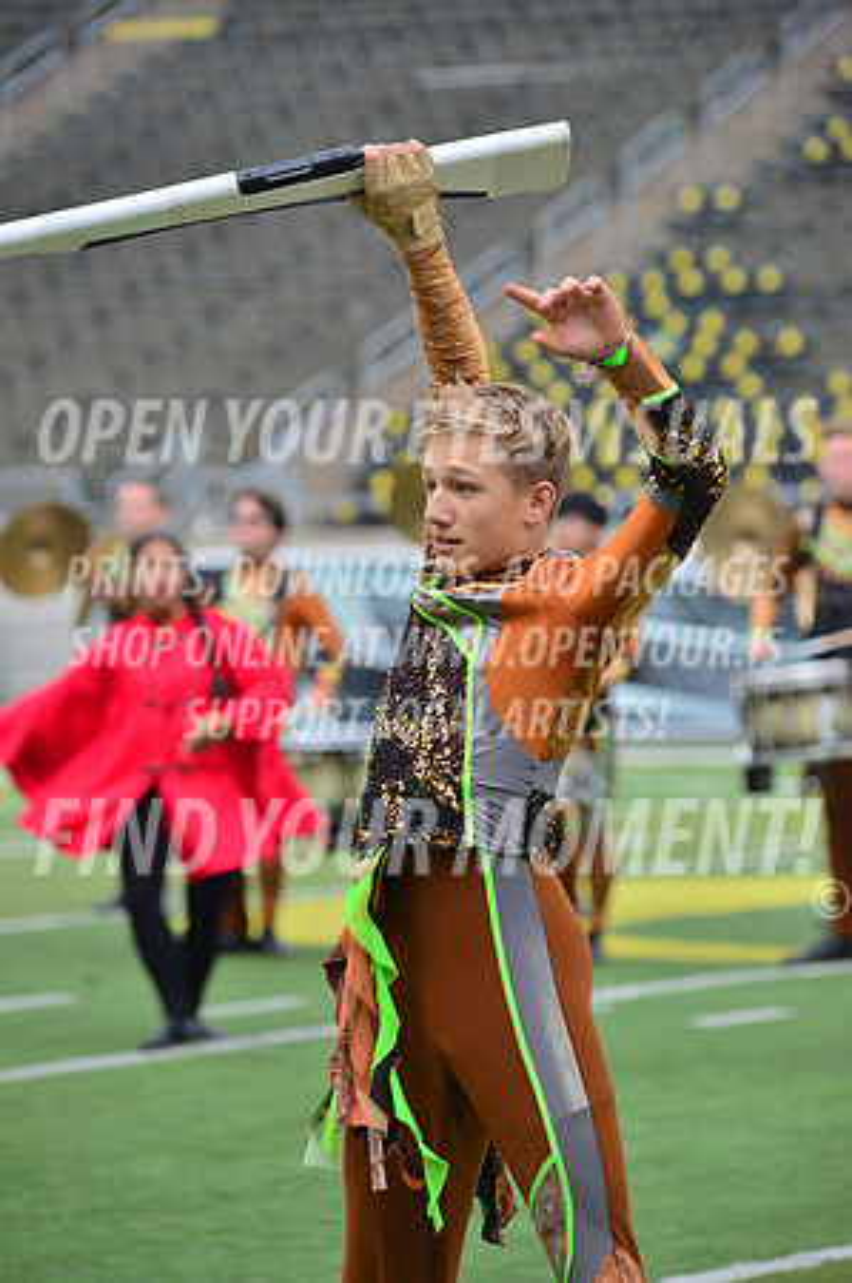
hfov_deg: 6.5
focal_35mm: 210
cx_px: 426
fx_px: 7472
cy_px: 642
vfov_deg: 9.8
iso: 400
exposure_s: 1/500
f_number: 5.6
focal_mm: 210
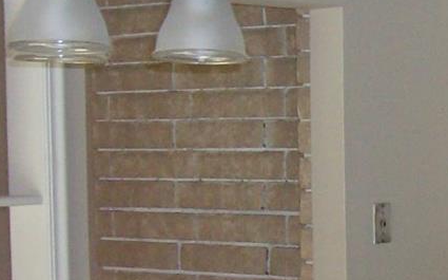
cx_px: 629
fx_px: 1598
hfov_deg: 15.0
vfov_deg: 9.9
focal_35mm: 131
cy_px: 277
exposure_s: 1/40
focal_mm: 5.8
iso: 196
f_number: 2.8
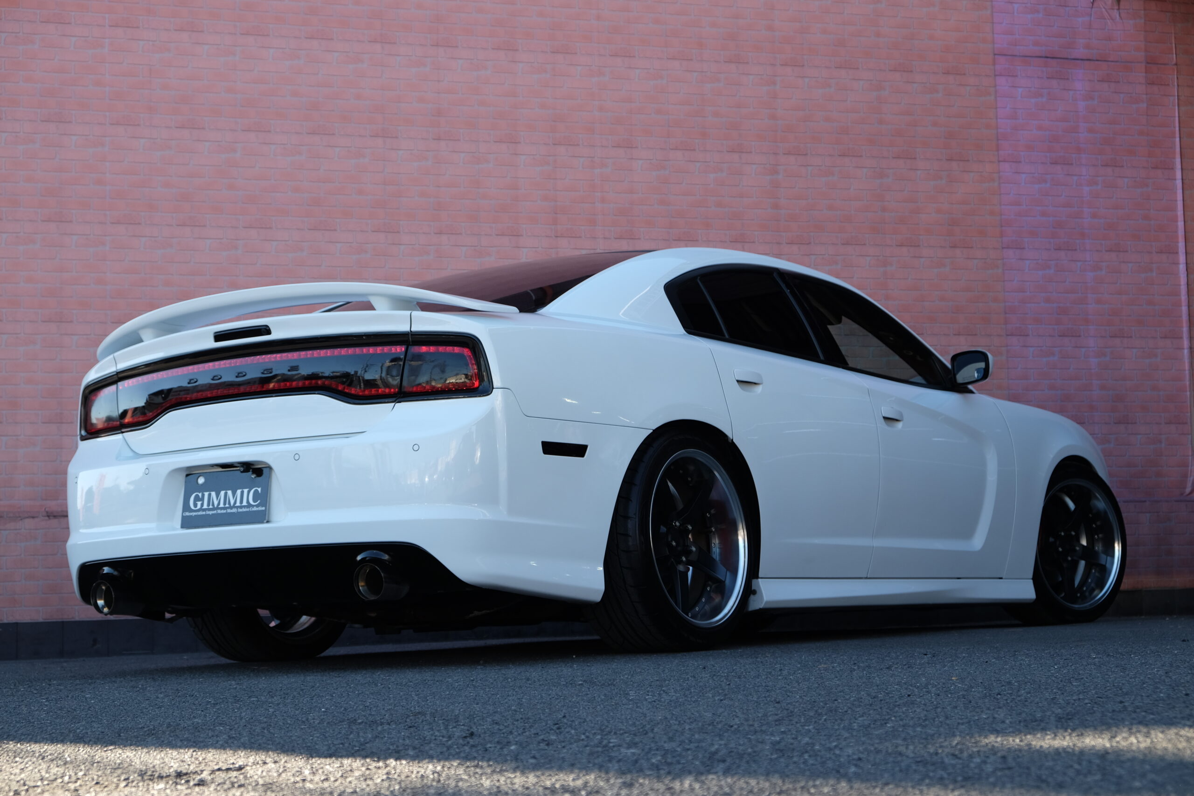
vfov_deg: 21.2
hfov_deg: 31.4
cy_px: 398
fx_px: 2123
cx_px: 597
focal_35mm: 64
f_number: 5.6
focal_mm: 42.5
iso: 200
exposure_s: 1/160
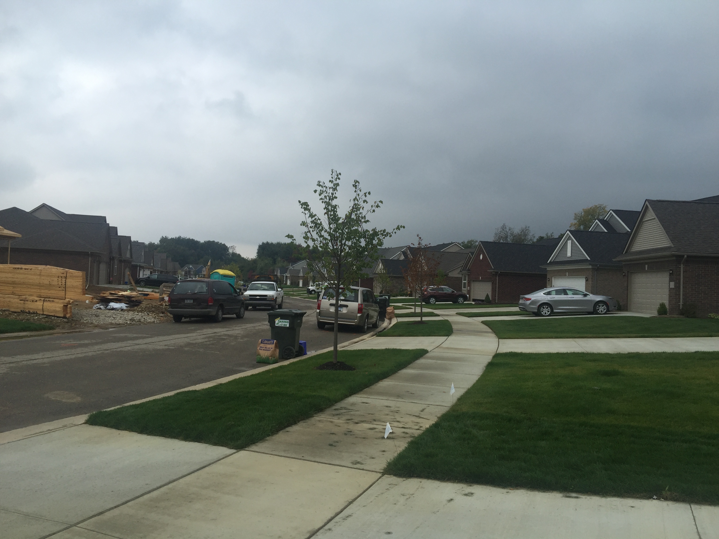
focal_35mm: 29
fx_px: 602
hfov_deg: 61.7
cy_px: 270
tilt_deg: +4.0
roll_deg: -3.4
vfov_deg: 48.2
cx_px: 360
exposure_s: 1/618
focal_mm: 4.15
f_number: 2.2
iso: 32
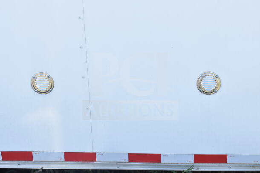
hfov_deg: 33.4
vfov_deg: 22.6
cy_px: 86
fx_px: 433
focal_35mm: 60
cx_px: 130
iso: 1600
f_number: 11
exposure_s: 1/500
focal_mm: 40
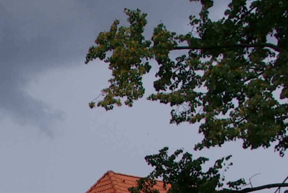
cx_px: -132
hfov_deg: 16.1
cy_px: 294
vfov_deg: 11.2
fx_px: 937
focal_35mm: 117
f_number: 5.6
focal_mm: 18
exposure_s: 1/350
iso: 200
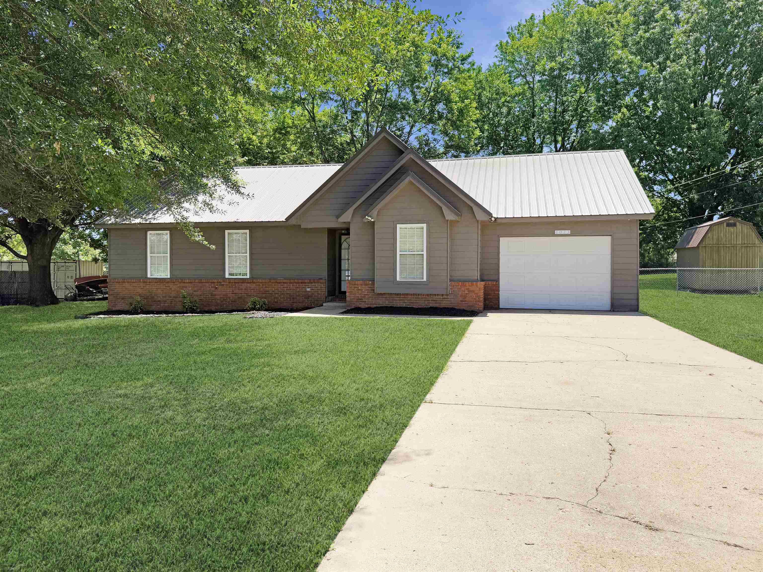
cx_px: 382
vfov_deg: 56.8
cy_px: 286
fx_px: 529
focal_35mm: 24
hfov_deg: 71.6
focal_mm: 6.76
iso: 100
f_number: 1.78
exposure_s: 1/1855
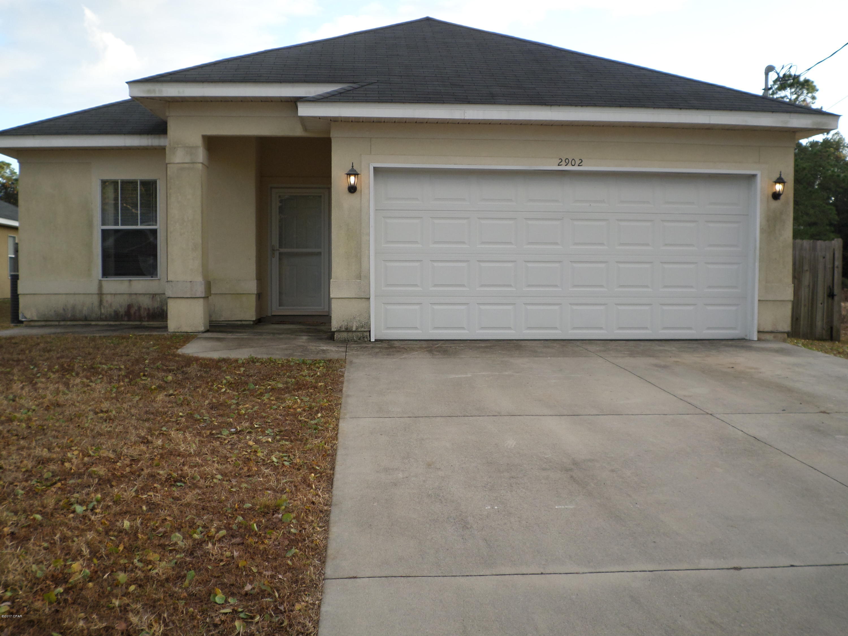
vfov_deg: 39.7
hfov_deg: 51.4
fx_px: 882
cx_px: 424
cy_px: 318
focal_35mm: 36
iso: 80
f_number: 3
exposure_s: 1/180
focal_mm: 6.5
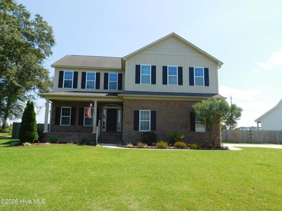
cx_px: 141
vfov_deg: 54.9
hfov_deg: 69.4
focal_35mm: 25
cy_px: 106
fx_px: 204
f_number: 3.1
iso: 125
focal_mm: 4.5
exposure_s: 1/1250
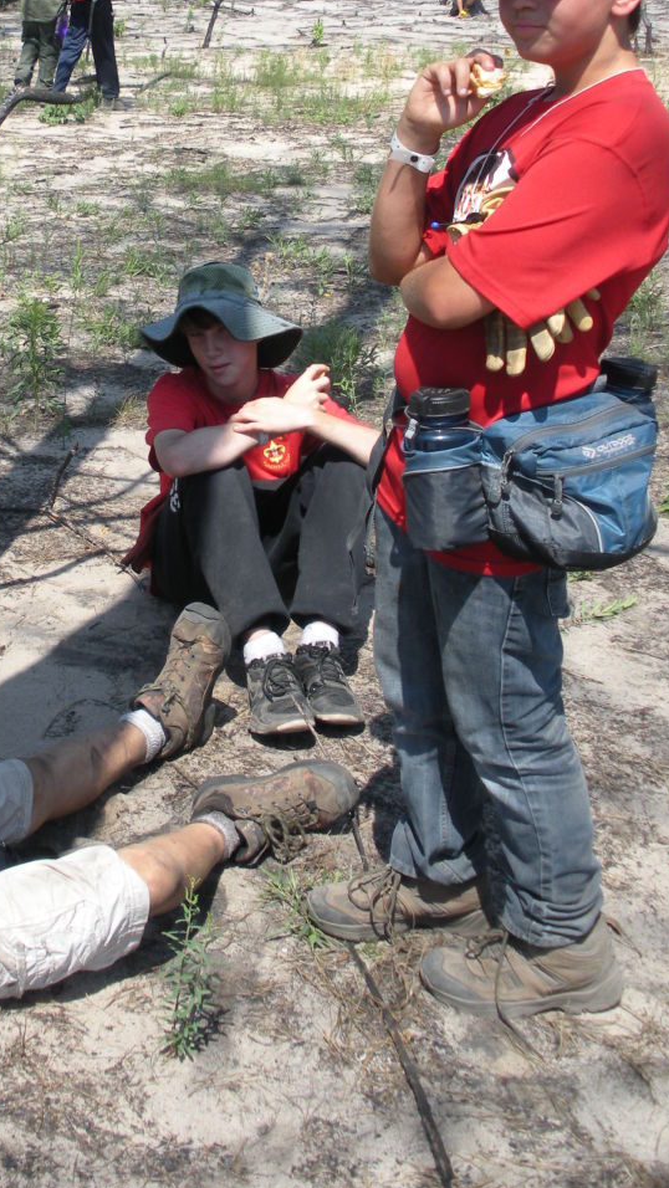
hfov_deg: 21.3
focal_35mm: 56
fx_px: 1765
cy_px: 409
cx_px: 164
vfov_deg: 36.9
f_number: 3.5
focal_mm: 6.3
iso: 64
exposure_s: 1/400
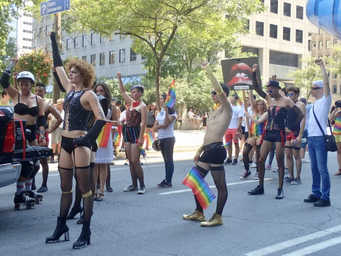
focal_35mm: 49
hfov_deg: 38.9
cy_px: 128
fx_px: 483
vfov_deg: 29.7
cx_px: 170
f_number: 4.5
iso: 100
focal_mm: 8.99
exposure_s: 1/80
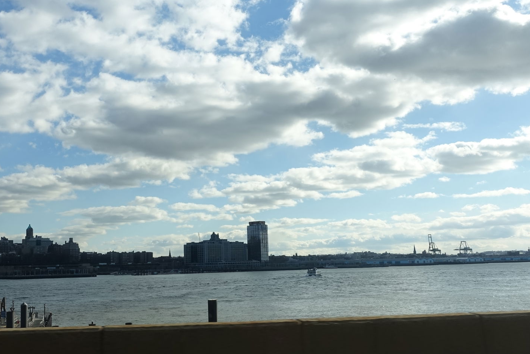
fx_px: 618
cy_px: 194
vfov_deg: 31.9
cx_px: 206
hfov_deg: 46.1
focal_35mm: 42
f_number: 5
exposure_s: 1/800
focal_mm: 11.22
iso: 125
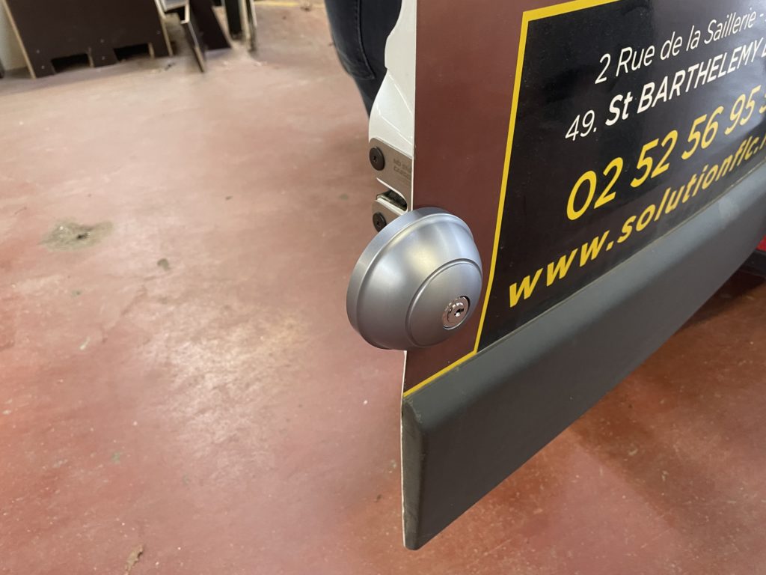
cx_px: 383
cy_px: 288
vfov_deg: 53.1
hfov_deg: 67.3
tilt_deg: -37.4
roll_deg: +3.7
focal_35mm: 26
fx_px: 575
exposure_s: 1/50
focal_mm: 4.2
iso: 200
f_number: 1.6
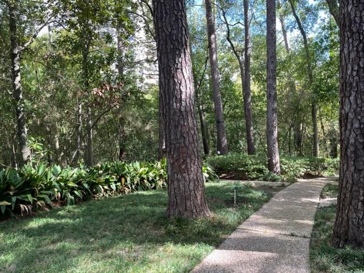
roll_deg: -0.6
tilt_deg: +3.7
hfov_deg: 67.3
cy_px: 136
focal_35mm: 26
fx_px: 273
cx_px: 182
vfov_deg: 53.1
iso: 32
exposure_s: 1/135
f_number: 1.6
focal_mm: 4.2
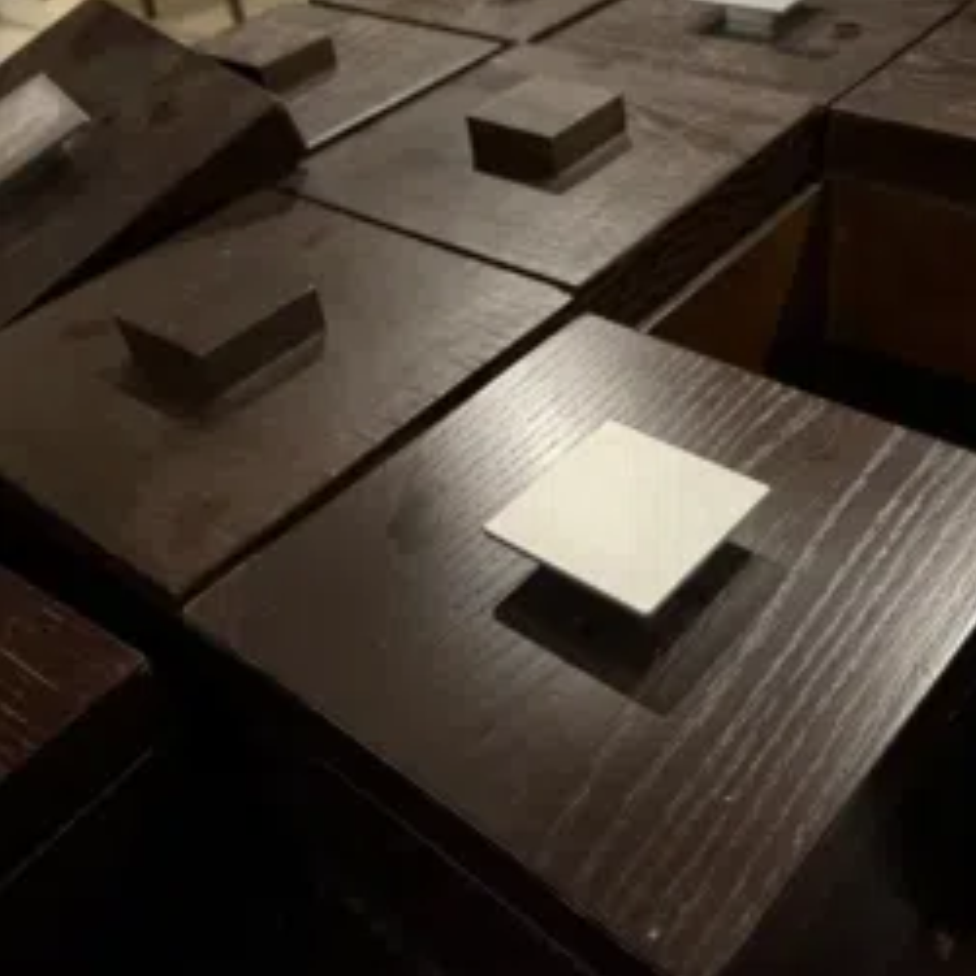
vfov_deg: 48.5
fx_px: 1085
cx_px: 582
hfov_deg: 48.2
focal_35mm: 34
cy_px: 492
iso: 1000
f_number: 1.78
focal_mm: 6.76
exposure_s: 1/34
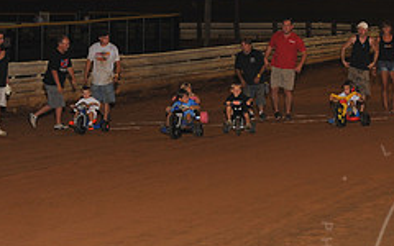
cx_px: 419
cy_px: 85
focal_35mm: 197
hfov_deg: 10.5
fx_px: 2115
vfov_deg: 6.7
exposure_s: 1/250
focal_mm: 80
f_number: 6.3
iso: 800
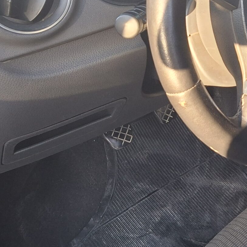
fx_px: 517
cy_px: 37
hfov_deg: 24.2
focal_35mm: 64
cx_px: 301
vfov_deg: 26.2
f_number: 1.8
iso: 200
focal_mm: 5.54
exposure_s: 1/120
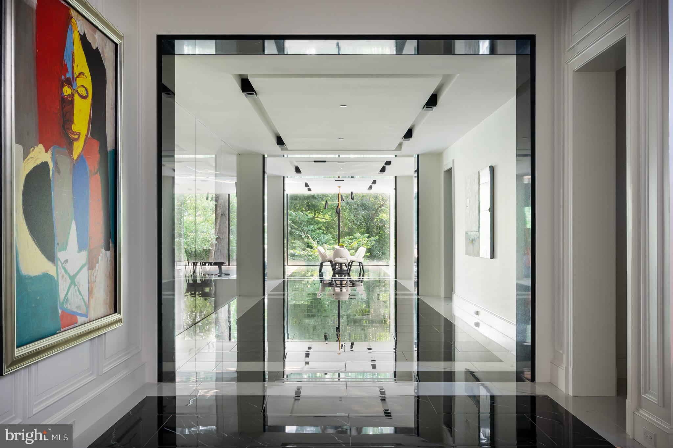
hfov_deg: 62.0
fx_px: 560
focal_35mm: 30
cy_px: 224
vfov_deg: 43.5
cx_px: 336
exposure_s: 1/60
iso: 800
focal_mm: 30
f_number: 13
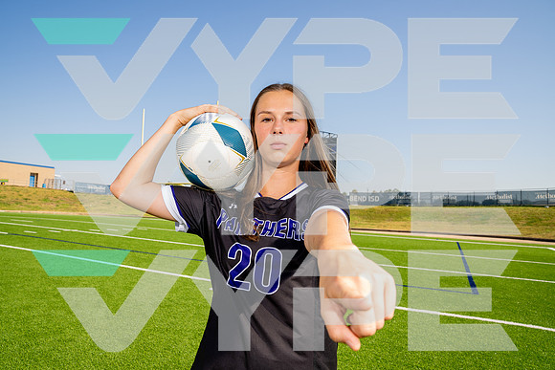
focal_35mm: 25
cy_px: 185
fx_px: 385
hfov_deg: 71.5
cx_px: 278
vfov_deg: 51.3
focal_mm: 25
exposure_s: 1/125
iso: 50
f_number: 7.1
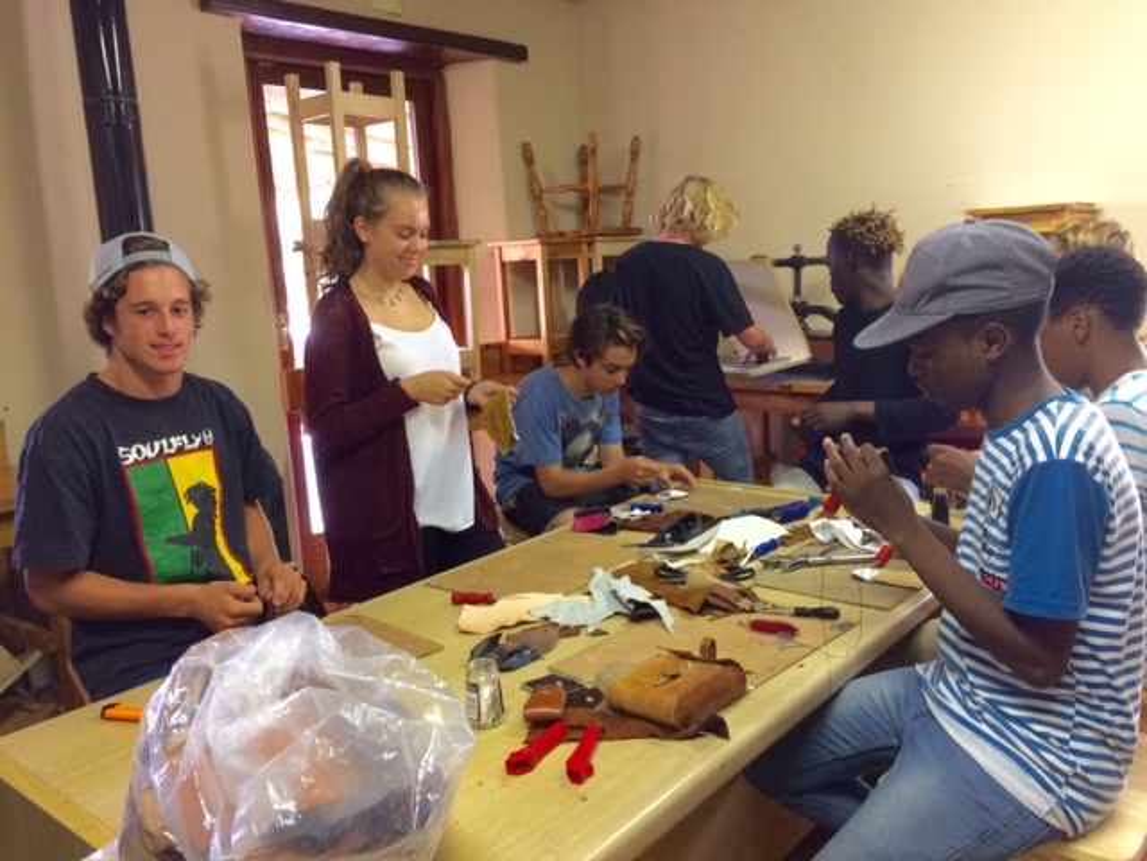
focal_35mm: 29
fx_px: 961
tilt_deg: -10.1
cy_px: 430
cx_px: 574
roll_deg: +2.6
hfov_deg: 61.7
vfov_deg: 48.2
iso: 160
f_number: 2.2
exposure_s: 1/33
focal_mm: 4.15
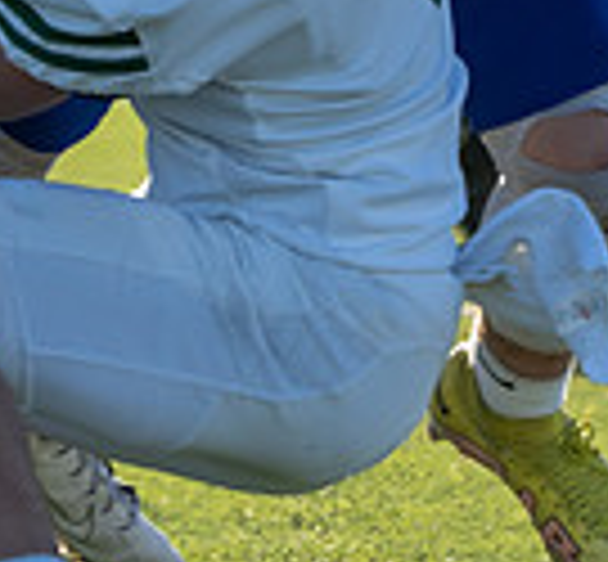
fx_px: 29108
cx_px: 362
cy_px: -357
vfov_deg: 1.1
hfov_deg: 1.2
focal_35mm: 1520
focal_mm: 342
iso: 500
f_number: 5.6
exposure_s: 1/1250
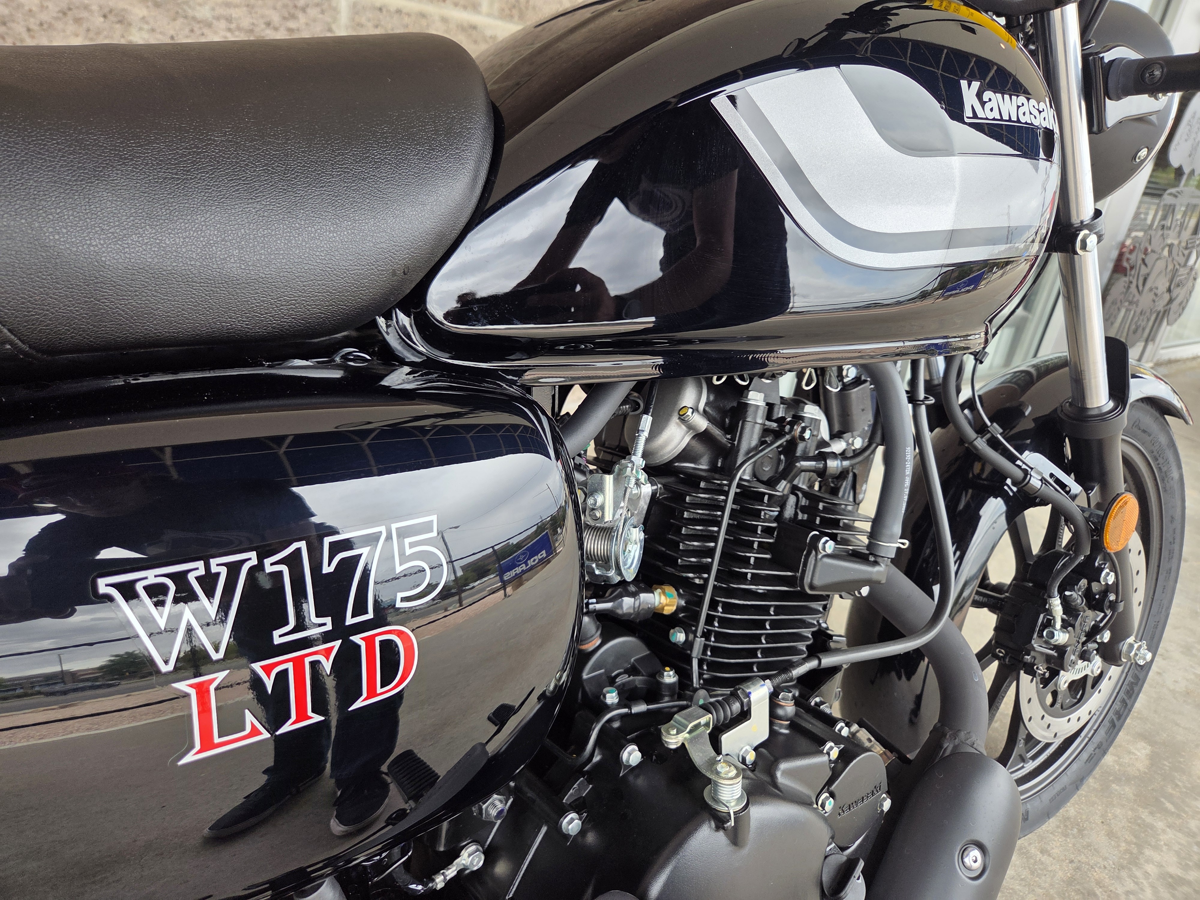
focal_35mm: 23
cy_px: 450
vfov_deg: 58.9
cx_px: 600
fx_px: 797
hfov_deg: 73.9
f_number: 1.8
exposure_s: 1/180
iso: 64
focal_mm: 5.4
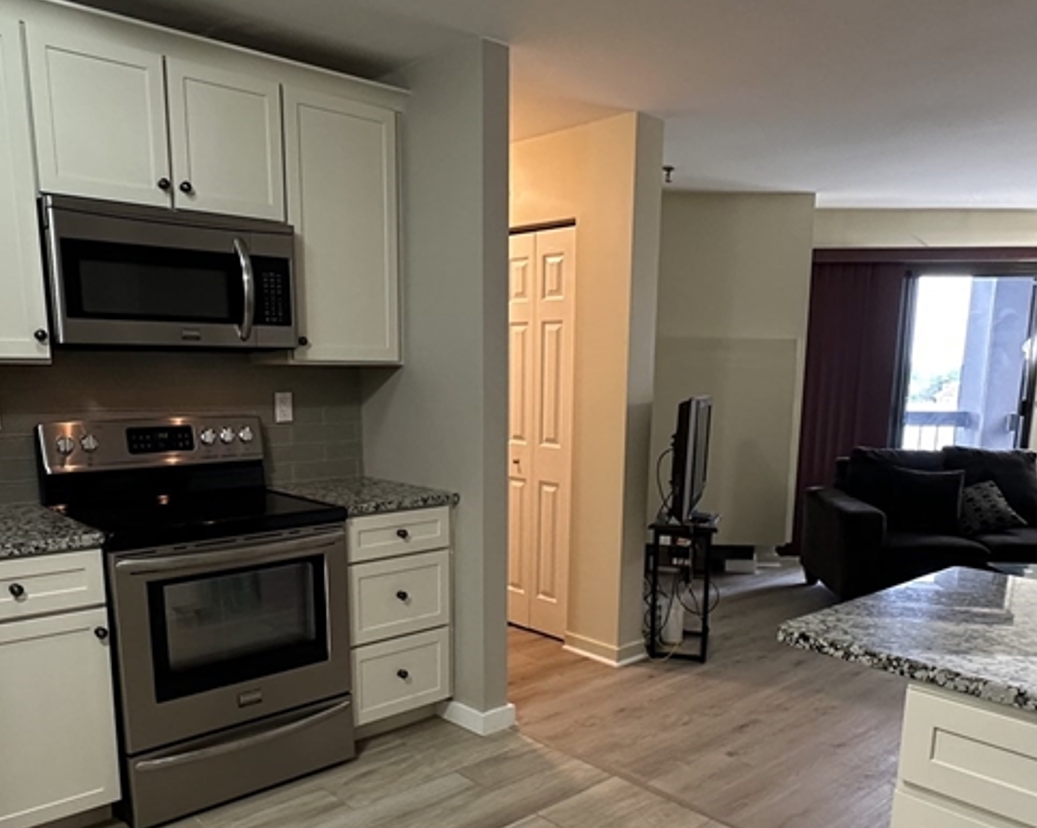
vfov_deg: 49.2
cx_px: 515
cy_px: 541
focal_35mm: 29
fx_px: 890
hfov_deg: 60.5
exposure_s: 1/60
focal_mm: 2.22
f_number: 2.2
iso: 320
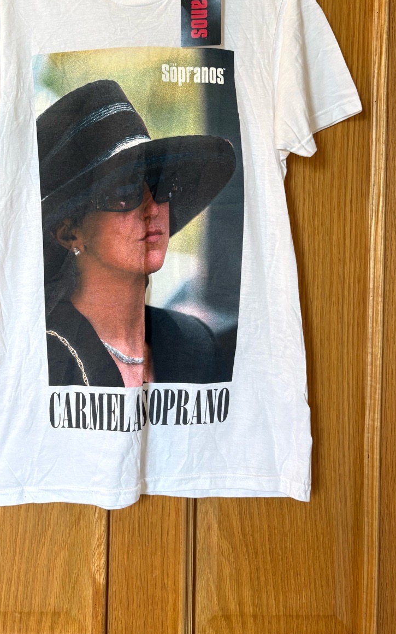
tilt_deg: -0.3
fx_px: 656
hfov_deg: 33.4
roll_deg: -1.7
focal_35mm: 38
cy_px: 230
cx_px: 145
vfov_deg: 50.9
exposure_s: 1/50
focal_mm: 5.96
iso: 100
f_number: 1.6
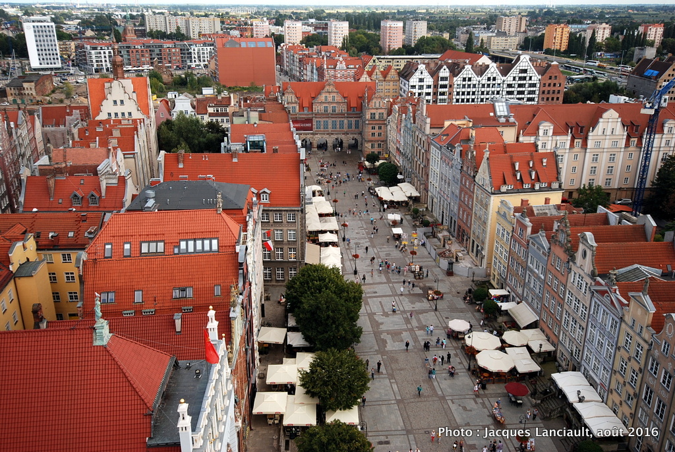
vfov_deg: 43.7
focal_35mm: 30
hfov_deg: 61.9
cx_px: 338
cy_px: 226
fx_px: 563
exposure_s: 1/160
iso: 125
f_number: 6.3
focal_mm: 20
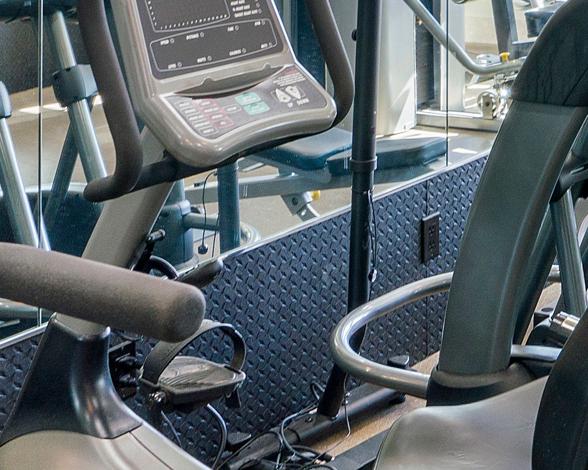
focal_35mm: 83
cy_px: -244
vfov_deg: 16.7
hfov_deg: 20.2
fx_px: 1445
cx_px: 846
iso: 250
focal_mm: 16
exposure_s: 1/10
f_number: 9.5
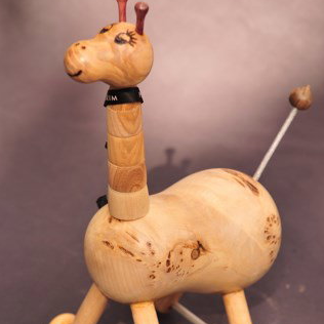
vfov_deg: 10.0
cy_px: 199
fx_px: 1843
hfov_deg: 10.0
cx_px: 162
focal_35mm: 174
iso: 200
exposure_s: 1/125
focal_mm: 135
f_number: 9
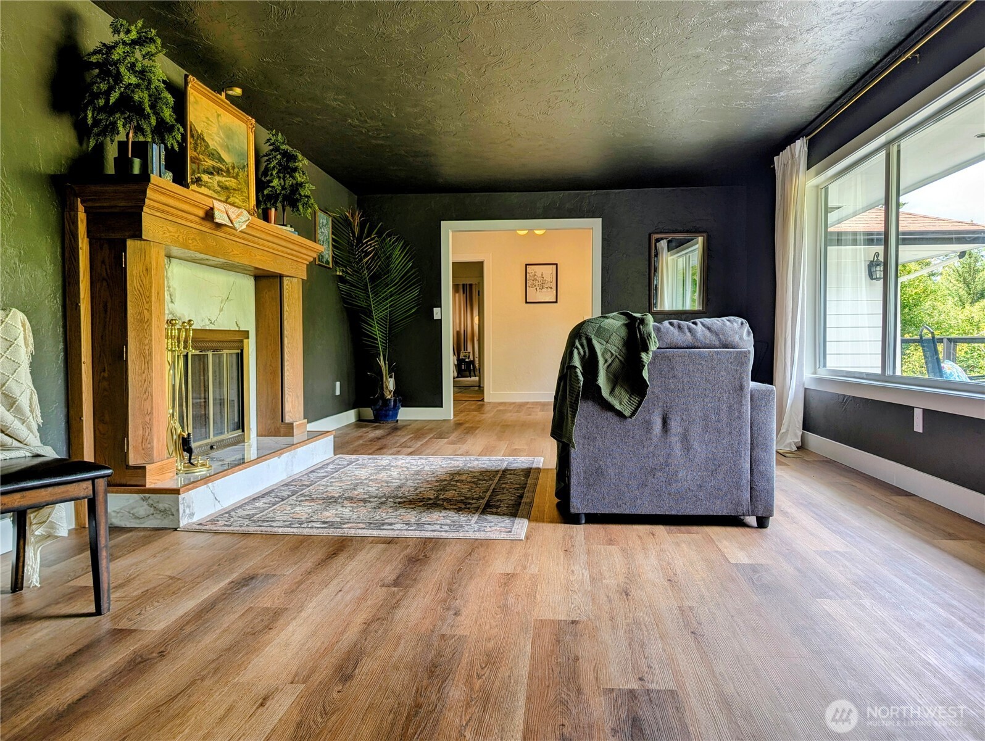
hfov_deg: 71.5
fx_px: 684
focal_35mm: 24
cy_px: 370
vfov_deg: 56.9
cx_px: 492
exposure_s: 1/84.9
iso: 12
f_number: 1.68
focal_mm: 6.9
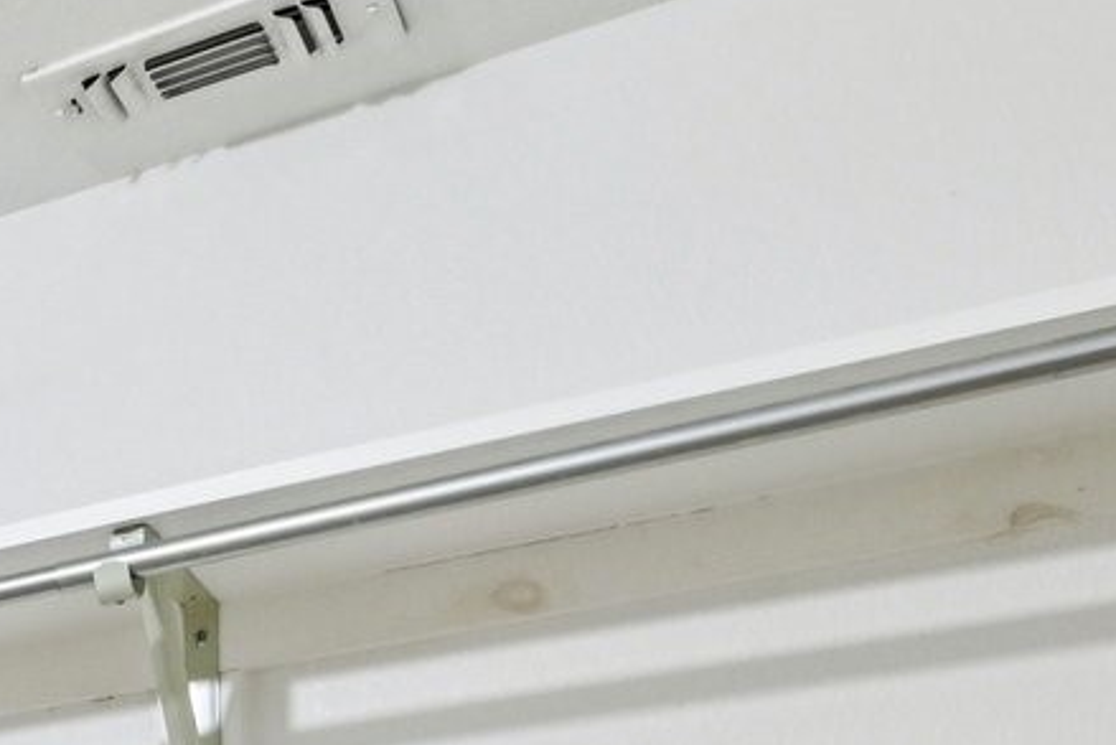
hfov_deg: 18.4
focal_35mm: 70
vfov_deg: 16.2
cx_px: -1139
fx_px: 2171
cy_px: 1372
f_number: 8
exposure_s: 1/13
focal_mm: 15
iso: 400
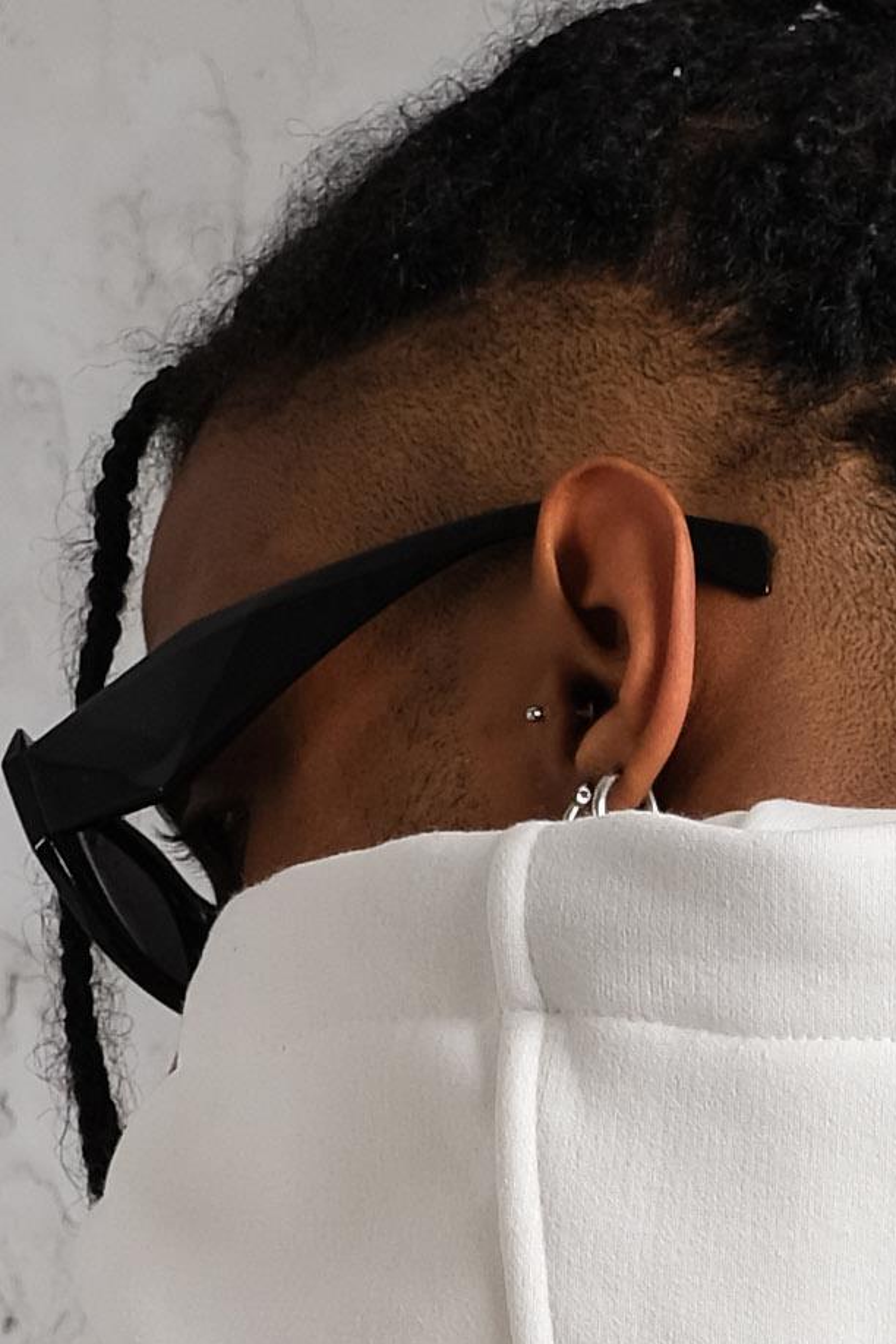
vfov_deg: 8.1
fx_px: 8885
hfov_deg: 5.7
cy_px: 3069
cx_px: 1019
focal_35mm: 238
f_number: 5
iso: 160
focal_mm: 23
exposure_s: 1/160
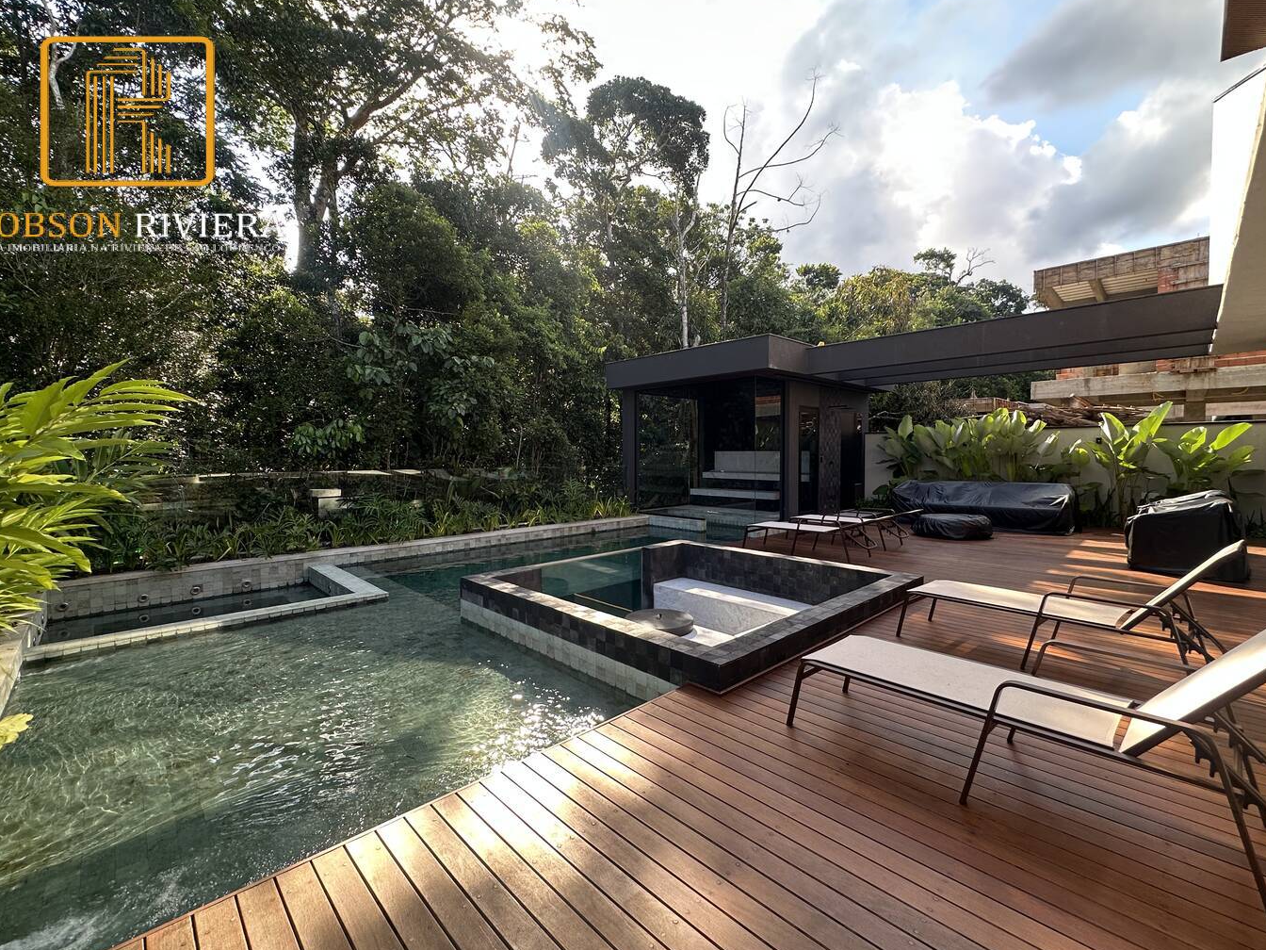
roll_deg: +0.1
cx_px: 630
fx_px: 549
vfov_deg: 81.7
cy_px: 468
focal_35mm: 15
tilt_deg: -1.2
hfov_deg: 98.2
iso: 40
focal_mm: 2.22
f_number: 2.2
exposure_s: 1/140
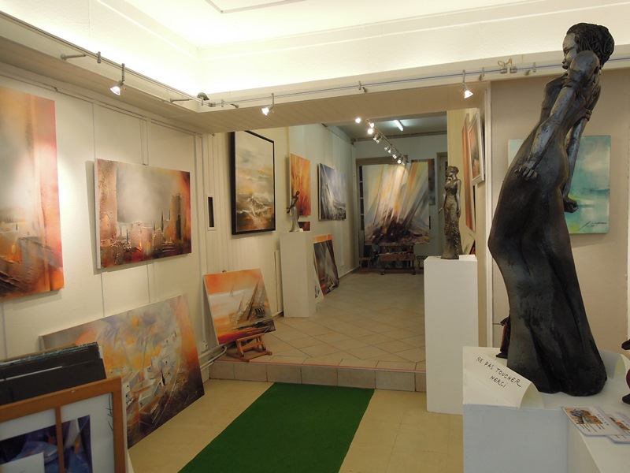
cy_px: 236
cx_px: 315
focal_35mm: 24
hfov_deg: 71.6
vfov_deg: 56.8
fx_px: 437
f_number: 2.8
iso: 160
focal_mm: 4.3
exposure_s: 1/100
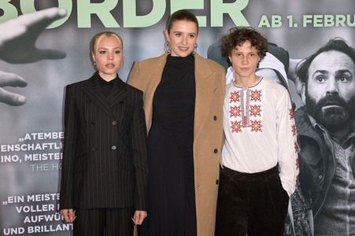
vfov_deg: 24.2
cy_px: 118
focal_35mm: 56
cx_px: 178
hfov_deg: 35.7
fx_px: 552
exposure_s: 1/250
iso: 500
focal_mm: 56
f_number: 5
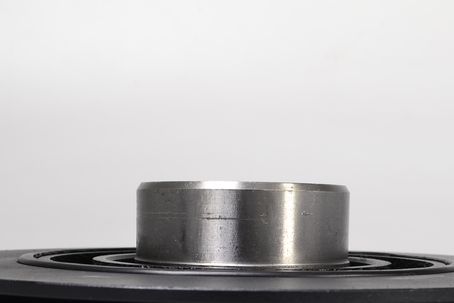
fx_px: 883
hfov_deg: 28.8
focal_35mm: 70
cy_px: 282
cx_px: 242
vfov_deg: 19.1
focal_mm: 18
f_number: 11
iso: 100
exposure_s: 1/60
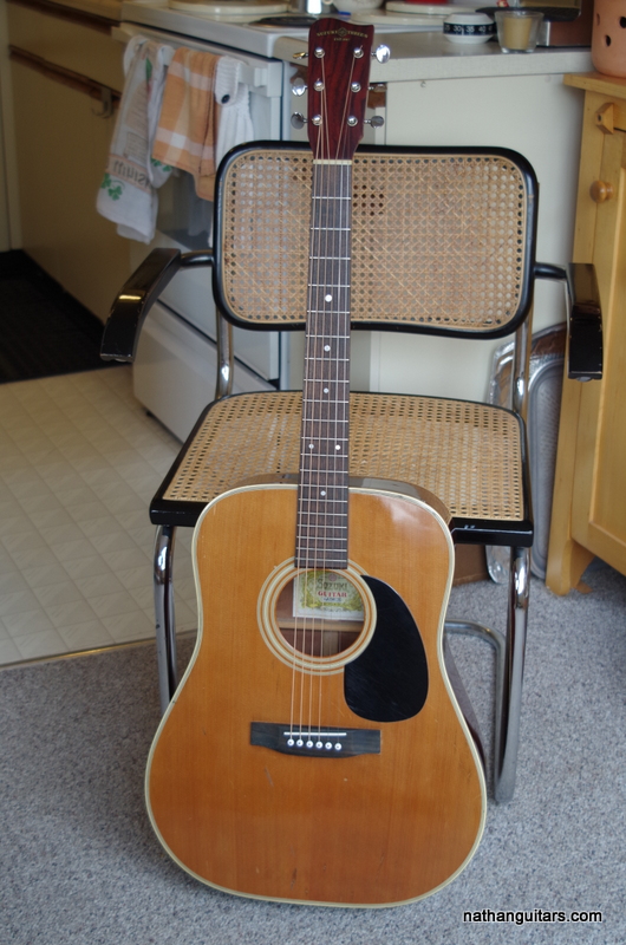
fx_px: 1362
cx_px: 313
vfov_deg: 38.3
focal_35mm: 52
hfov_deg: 25.9
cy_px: 472
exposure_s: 1/60
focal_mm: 35
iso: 400
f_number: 4
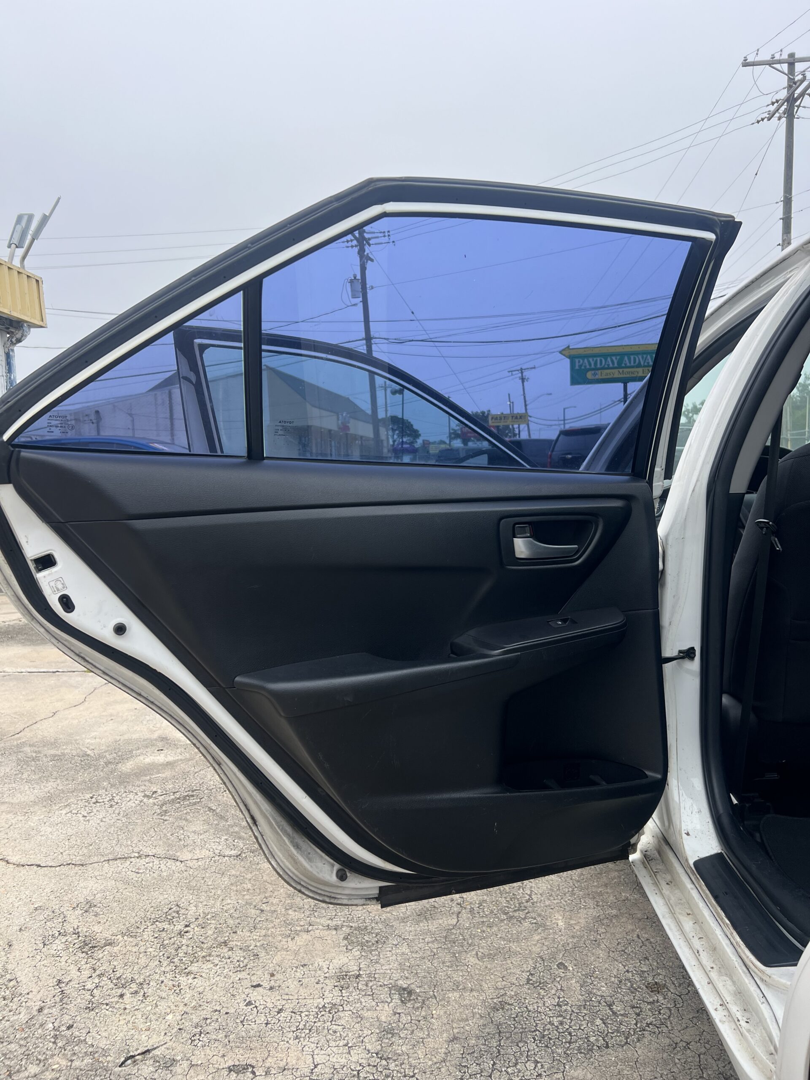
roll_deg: +2.4
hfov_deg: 53.1
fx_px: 811
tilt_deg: -4.1
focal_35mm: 26
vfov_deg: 67.3
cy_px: 540
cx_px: 405
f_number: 1.5
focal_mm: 5.7
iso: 50
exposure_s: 1/443
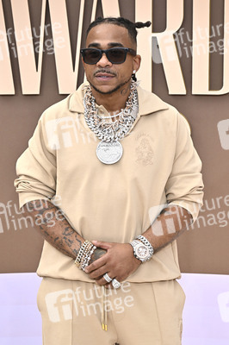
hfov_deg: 13.8
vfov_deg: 20.6
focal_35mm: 99
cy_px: 172
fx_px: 946
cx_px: 114
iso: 400
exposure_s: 1/320
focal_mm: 99
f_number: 11
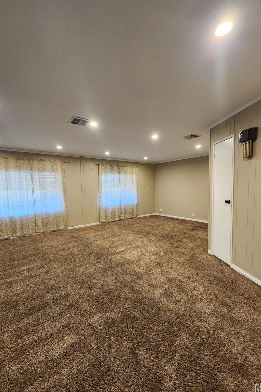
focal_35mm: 14
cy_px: 199
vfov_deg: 104.2
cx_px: 128
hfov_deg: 81.2
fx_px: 152
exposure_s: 1/60
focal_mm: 2.2
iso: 320
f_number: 2.2
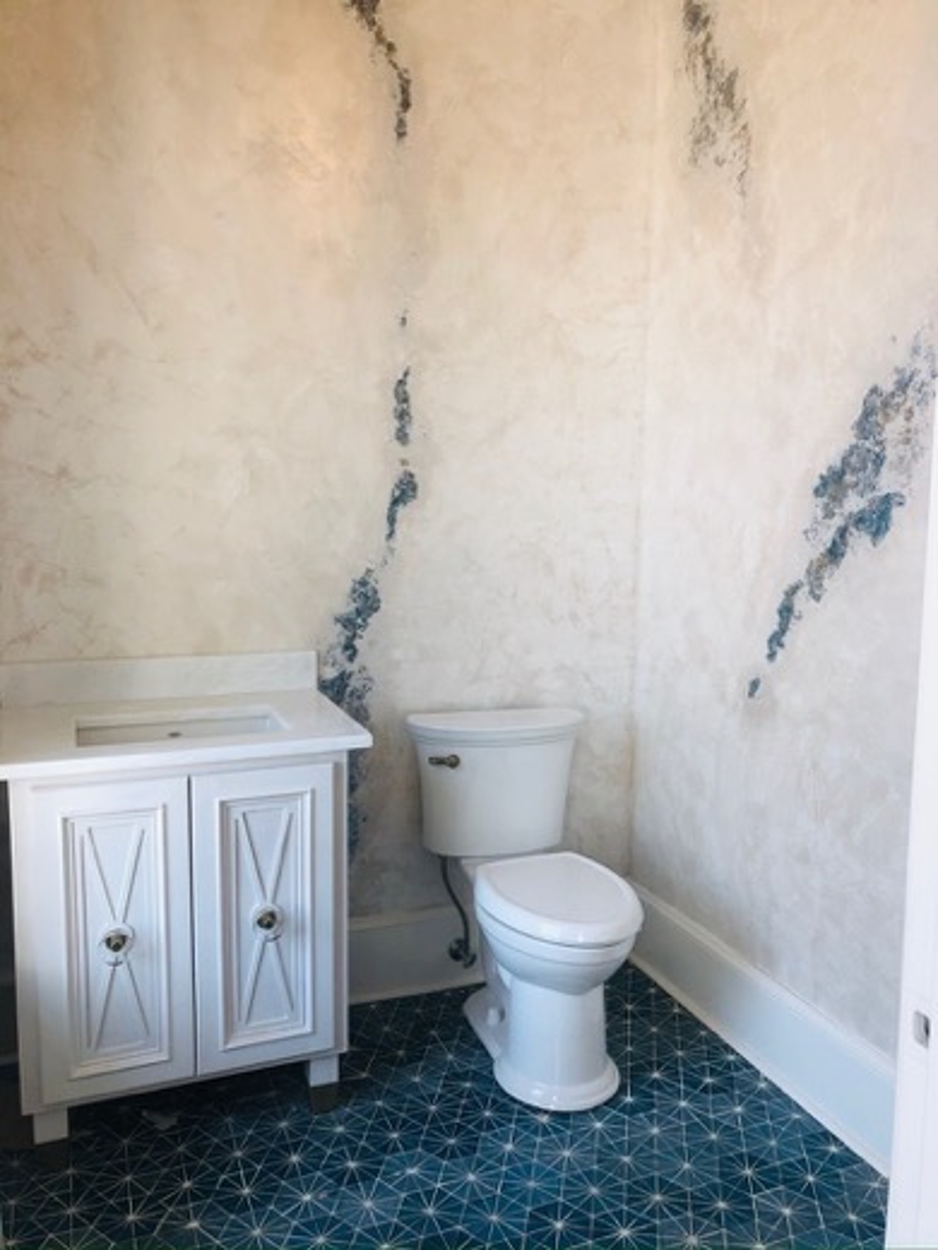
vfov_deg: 63.4
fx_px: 1012
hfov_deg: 49.7
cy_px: 625
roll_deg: -1.4
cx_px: 469
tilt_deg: -7.4
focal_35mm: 28
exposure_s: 1/120
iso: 40
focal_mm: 3.99
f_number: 1.8
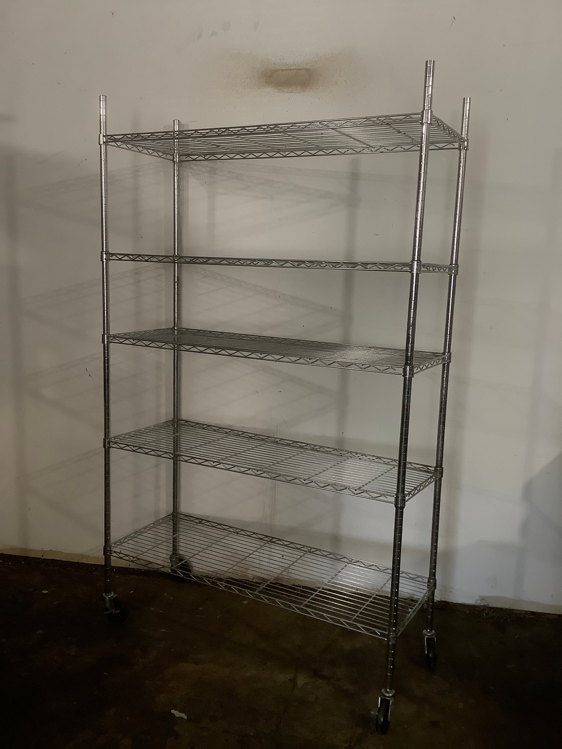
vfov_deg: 58.4
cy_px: 374
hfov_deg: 45.4
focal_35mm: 31
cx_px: 281
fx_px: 671
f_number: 2.4
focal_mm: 3.3
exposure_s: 1/60
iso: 160
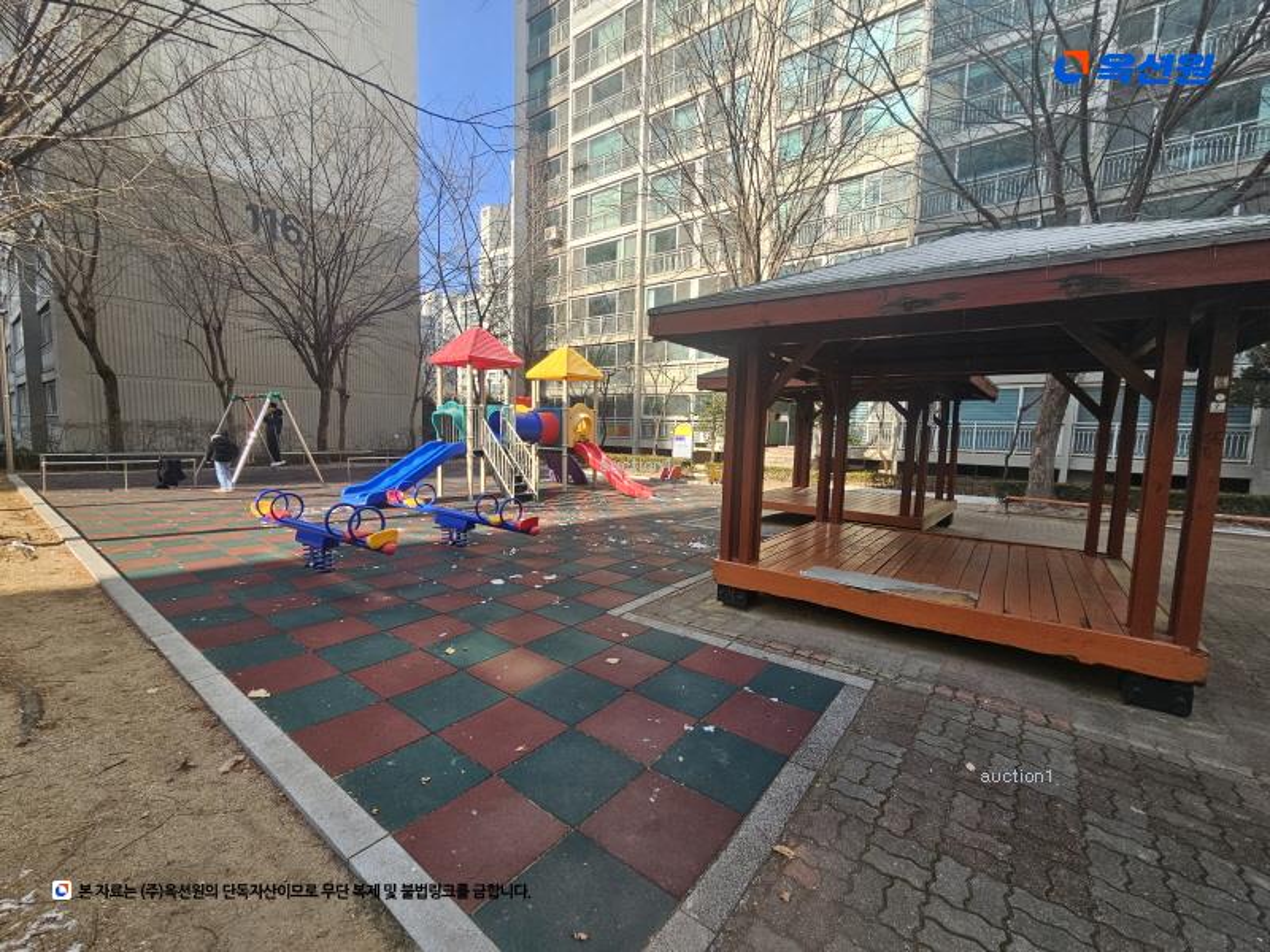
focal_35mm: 13
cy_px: 476
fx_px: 477
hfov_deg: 106.2
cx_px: 635
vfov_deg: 89.9
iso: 50
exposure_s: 1/621
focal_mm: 2.2
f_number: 2.2
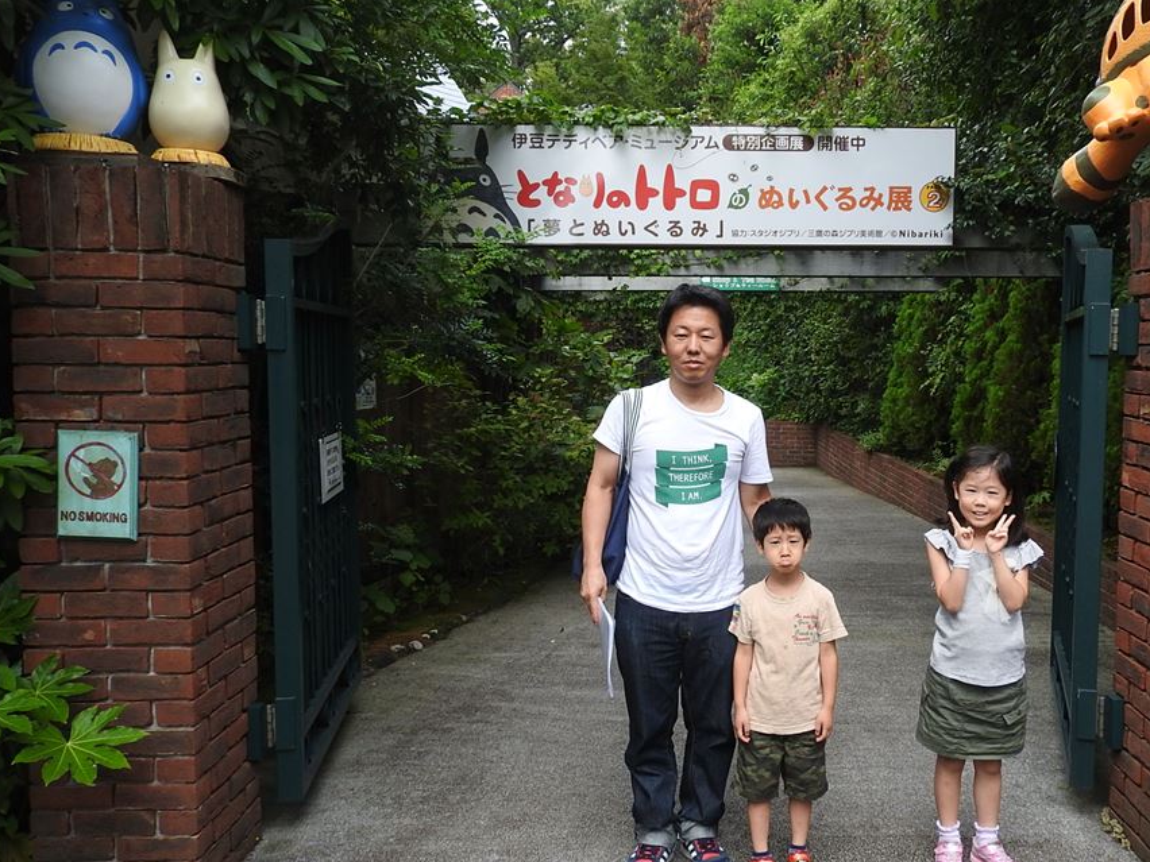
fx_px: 1063
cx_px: 709
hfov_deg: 56.2
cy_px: 422
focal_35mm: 32
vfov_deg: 44.2
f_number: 3.3
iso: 100
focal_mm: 4.3
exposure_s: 1/320
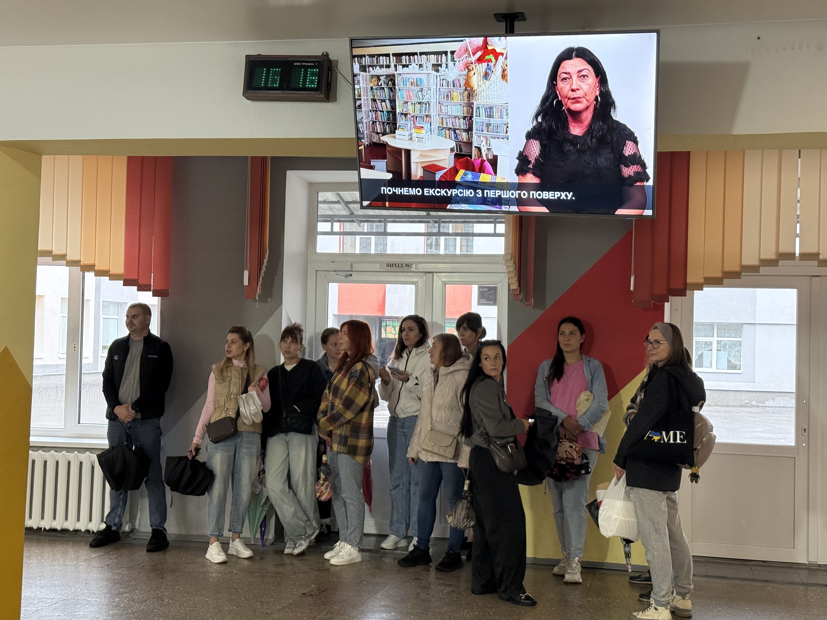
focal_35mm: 48
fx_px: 1147
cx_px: 414
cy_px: 310
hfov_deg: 39.7
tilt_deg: +2.2
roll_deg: -1.1
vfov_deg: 30.3
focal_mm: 6.76
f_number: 1.78
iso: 160
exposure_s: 1/60
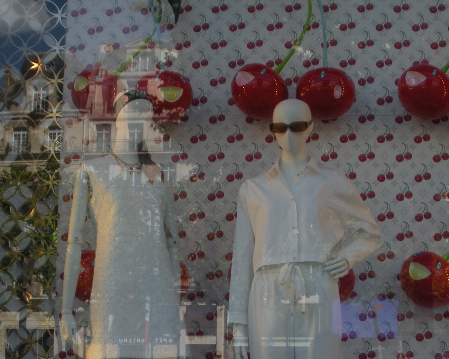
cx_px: 309
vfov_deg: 21.5
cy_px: 295
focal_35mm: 70
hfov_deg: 26.9
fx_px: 930
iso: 64
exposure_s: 1/290
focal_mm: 6.3
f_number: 3.5
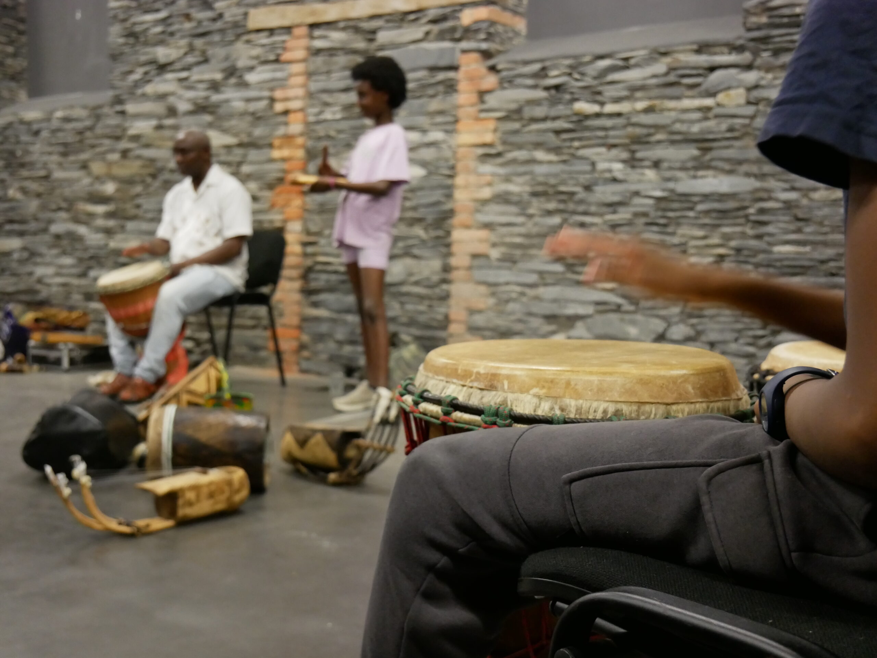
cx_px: 438
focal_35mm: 40
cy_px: 329
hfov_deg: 46.8
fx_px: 1014
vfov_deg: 36.0
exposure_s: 1/60
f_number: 4.1
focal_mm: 20
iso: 2500
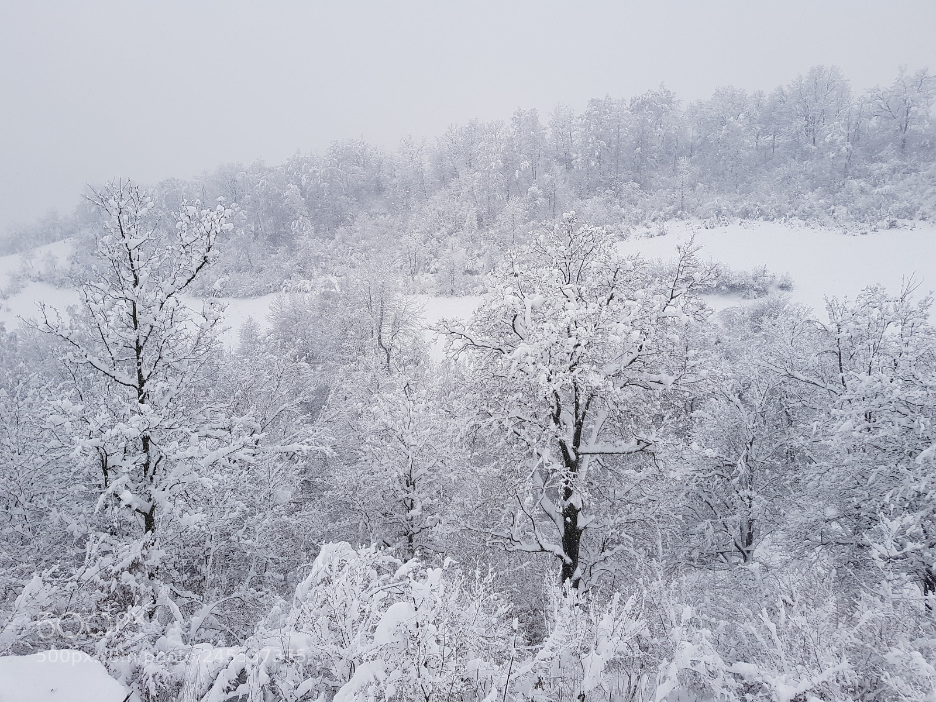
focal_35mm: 26
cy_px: 351
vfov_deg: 53.1
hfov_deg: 67.3
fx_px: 703
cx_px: 468
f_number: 1.7
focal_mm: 4.2
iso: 40
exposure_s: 1/760
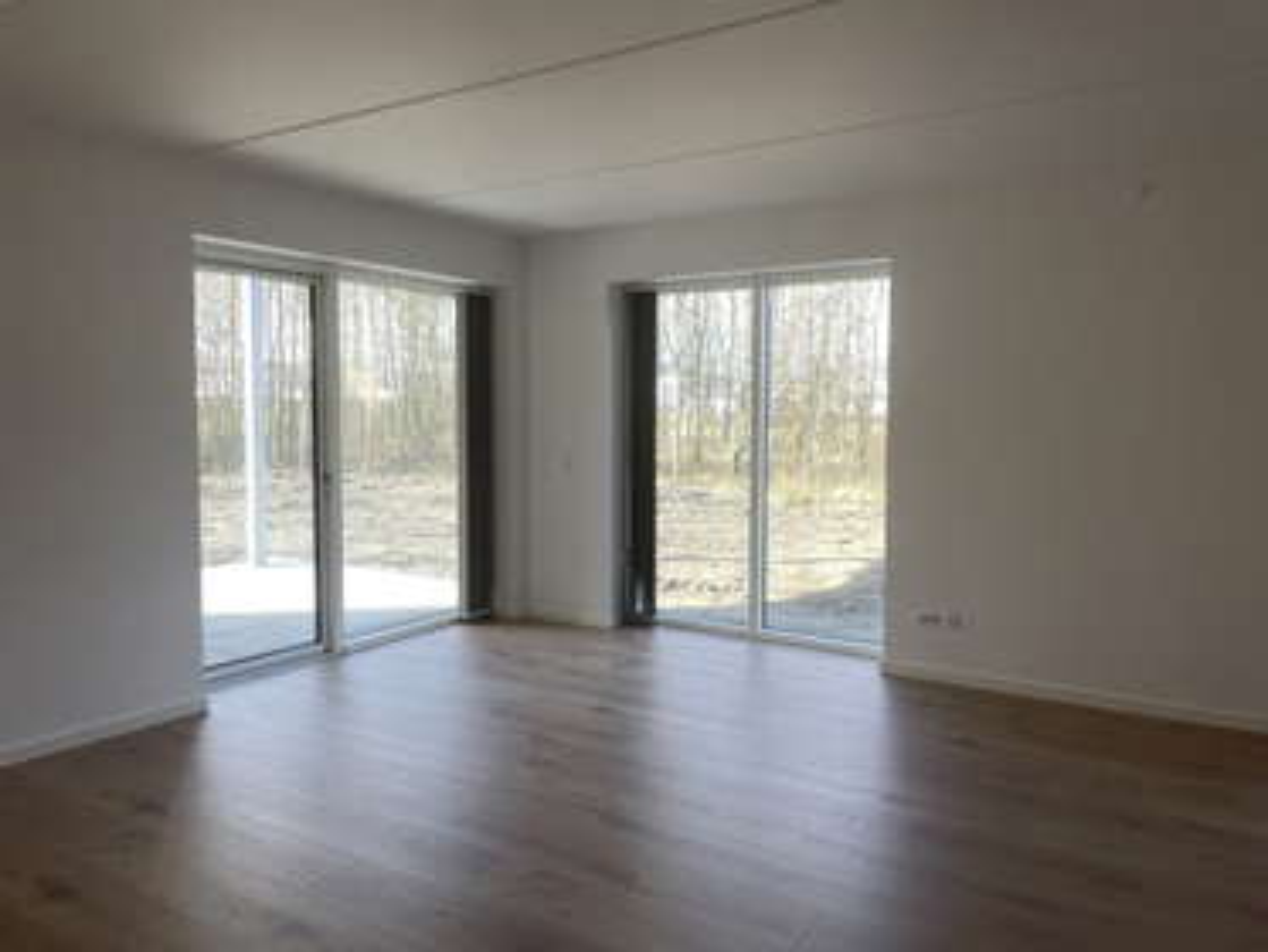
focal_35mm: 26
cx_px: 634
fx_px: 953
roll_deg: +0.1
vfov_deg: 53.1
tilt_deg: -3.2
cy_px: 476
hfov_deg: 67.3
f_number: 1.6
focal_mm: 4.2
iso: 32
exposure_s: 1/170
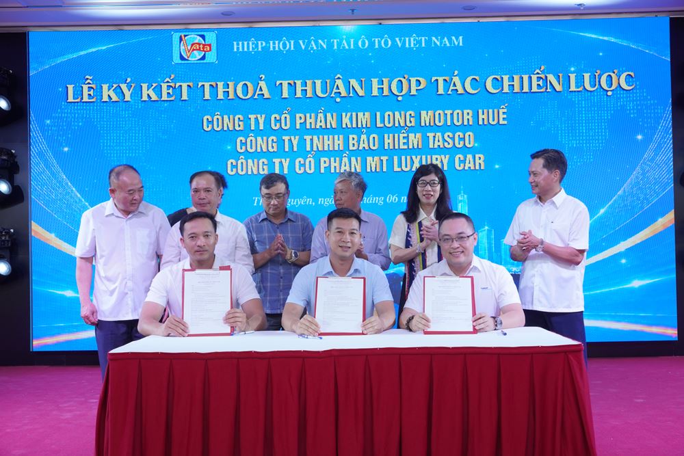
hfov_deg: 47.6
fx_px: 775
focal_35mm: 41
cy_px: 228
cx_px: 342
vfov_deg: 32.8
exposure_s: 1/100
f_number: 6.3
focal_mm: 27.2
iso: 640
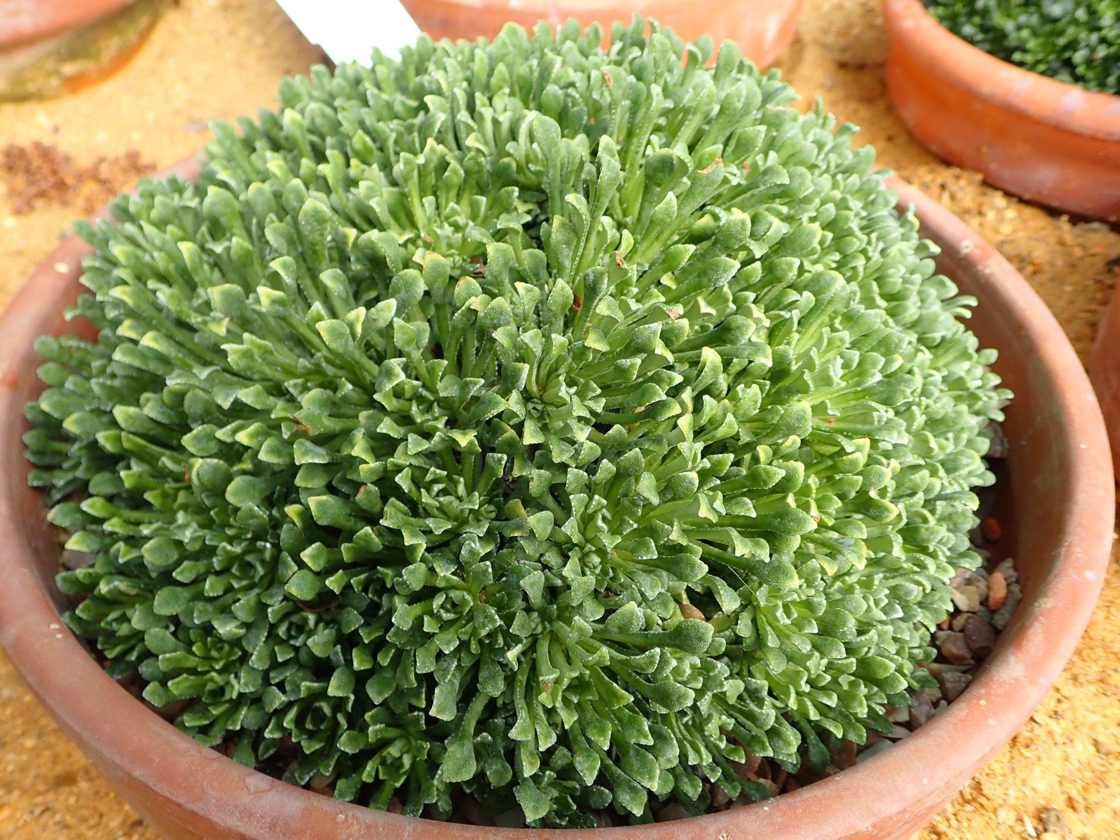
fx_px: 971
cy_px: 420
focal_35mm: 30
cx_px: 560
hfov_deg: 60.0
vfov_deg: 46.8
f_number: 3.2
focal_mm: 5.5
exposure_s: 1/250
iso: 100
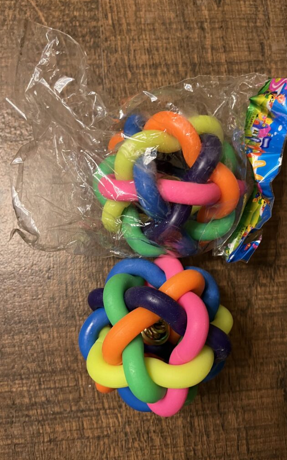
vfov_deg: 66.5
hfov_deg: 44.5
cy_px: 227
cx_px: 160
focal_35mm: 28
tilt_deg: -84.3
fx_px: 350
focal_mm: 5.1
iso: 400
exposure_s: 1/33
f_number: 1.6
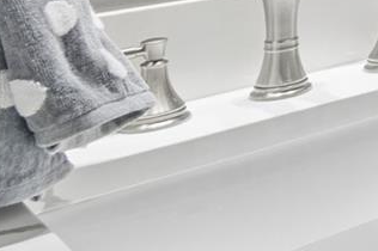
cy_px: -202
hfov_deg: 14.5
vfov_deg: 15.4
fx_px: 797
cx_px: 943
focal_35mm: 76
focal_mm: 10
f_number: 7.1
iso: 100
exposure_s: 1/5
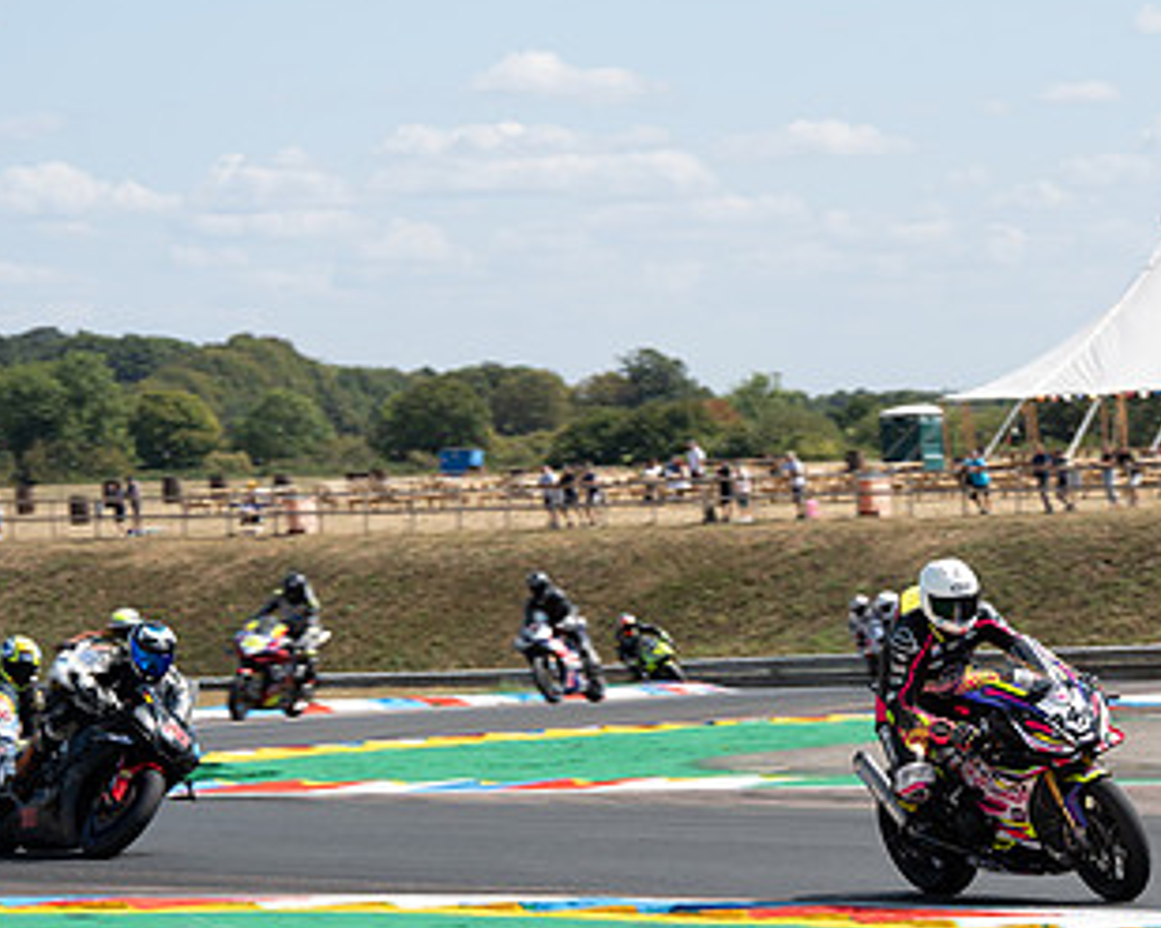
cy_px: 580
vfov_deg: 7.1
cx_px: 766
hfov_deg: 8.9
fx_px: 7454
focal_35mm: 217
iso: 125
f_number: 7.1
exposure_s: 1/400
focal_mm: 123
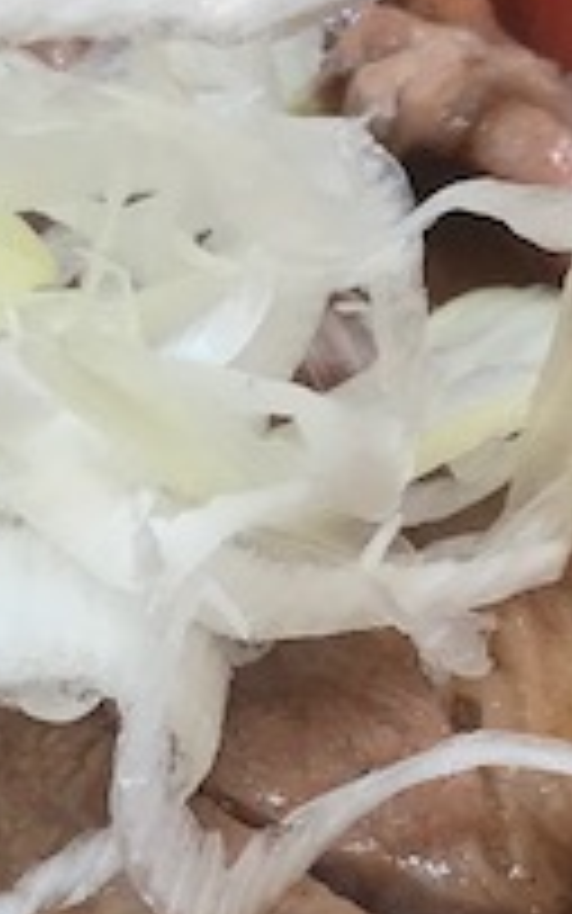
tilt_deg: -50.9
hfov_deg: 9.0
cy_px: 752
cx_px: 378
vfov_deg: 14.2
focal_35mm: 146
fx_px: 3639
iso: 25
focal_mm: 3.99
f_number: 1.8
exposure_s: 1/60
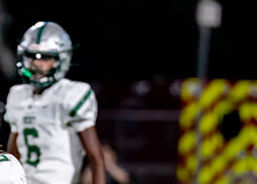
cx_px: -53
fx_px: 5237
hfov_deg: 2.8
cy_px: 270
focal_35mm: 717
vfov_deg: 2.0
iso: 3200
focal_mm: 200
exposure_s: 1/1250
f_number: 2.8
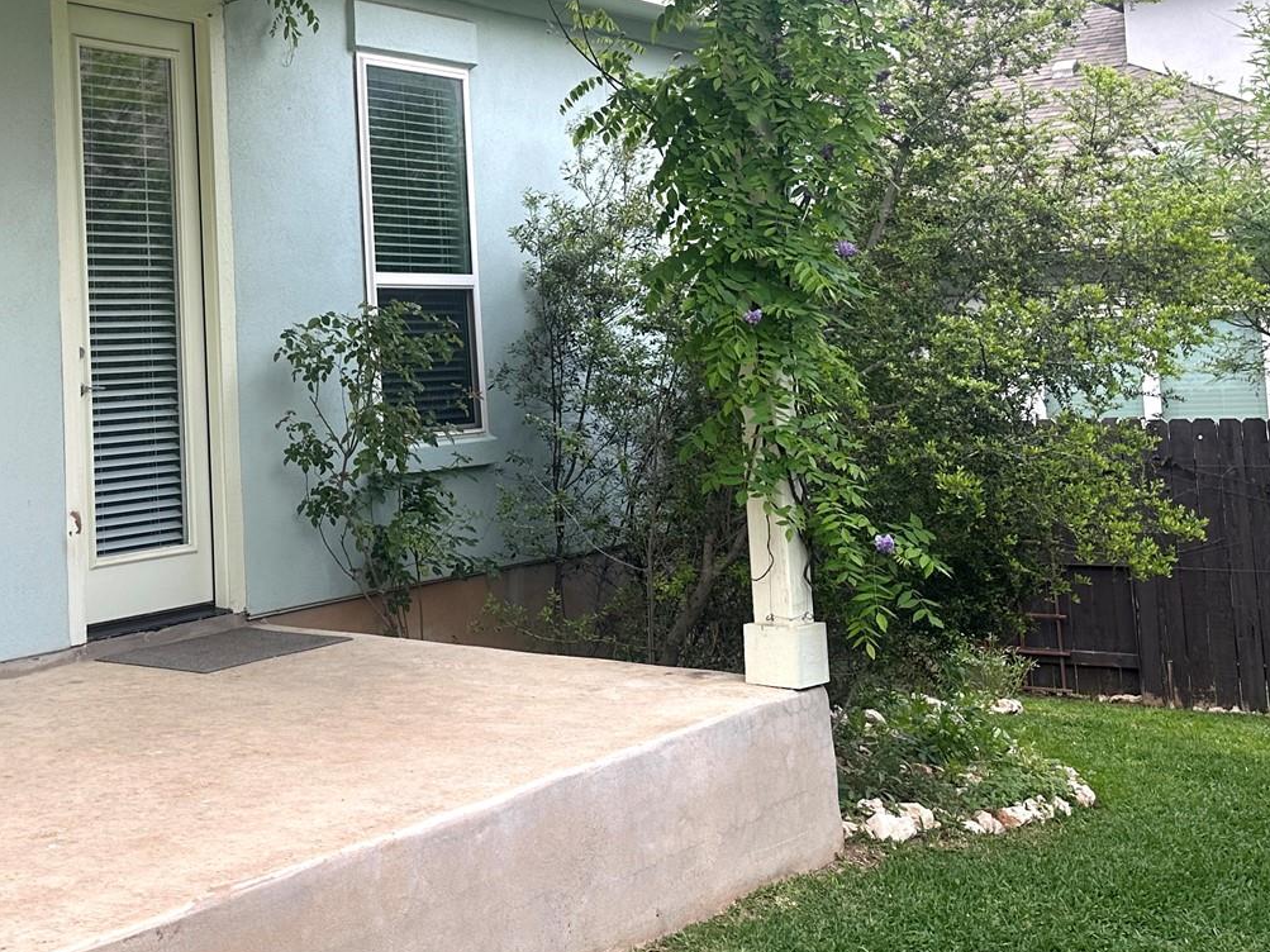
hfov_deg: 37.4
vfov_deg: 29.1
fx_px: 1798
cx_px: 241
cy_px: 220
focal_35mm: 49
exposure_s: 1/197
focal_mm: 6.86
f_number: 1.78
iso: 80
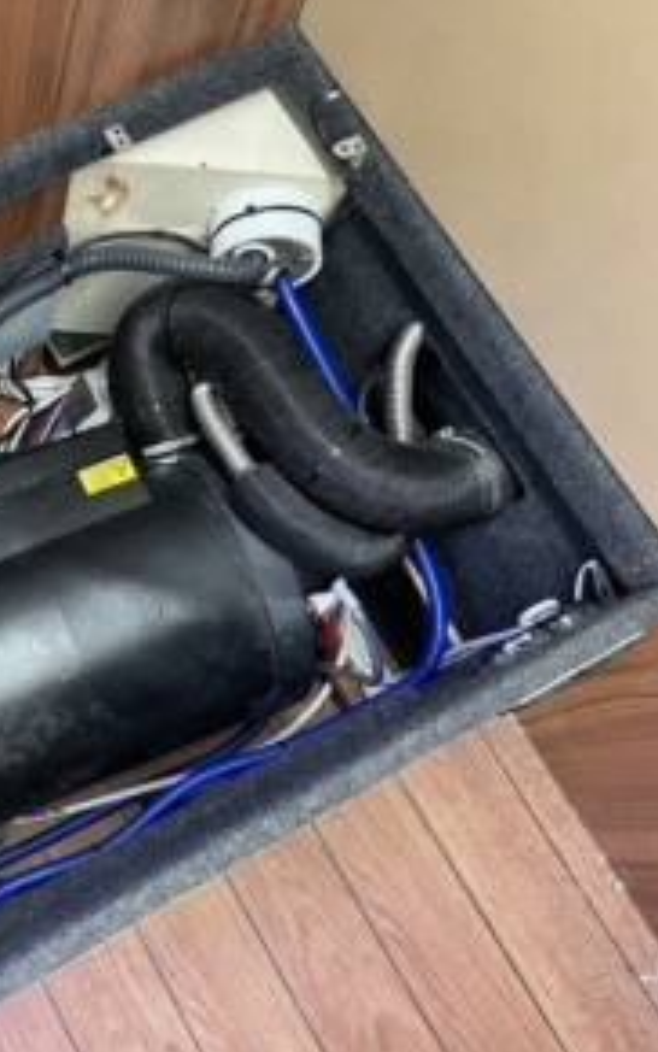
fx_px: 1004
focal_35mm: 35
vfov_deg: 55.3
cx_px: 4
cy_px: 531
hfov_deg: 33.3
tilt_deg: -72.1
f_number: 1.78
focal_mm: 6.86
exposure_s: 1/50
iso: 320
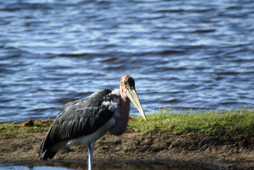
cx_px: 127
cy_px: 85
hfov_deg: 4.6
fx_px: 3180
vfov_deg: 3.1
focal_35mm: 450
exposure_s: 1/500
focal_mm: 300
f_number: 5.6
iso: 160
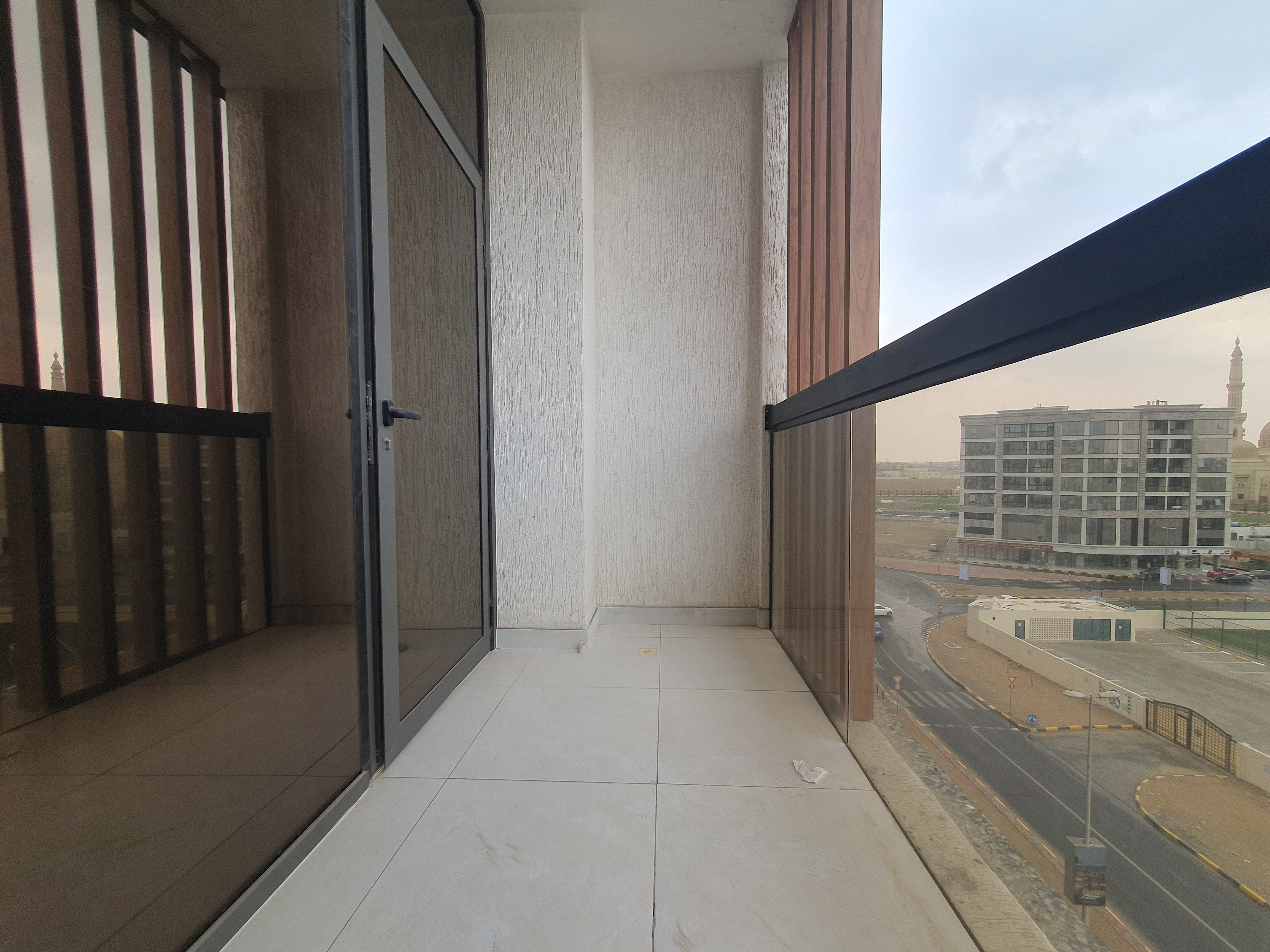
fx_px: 477
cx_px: 635
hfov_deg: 106.2
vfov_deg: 89.9
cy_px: 476
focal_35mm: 13
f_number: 2.2
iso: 50
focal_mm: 1.8
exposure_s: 1/100
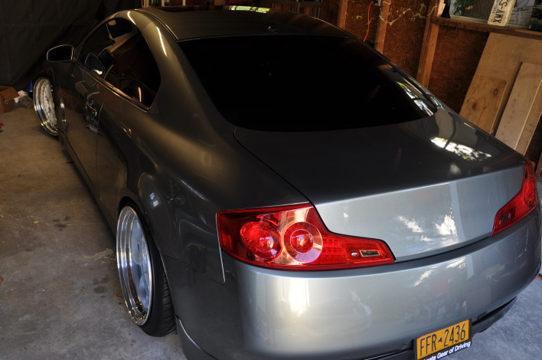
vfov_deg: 37.2
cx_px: 242
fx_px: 535
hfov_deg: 53.6
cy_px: 180
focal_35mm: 36
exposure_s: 1/30
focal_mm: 21
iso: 200
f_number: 5.6
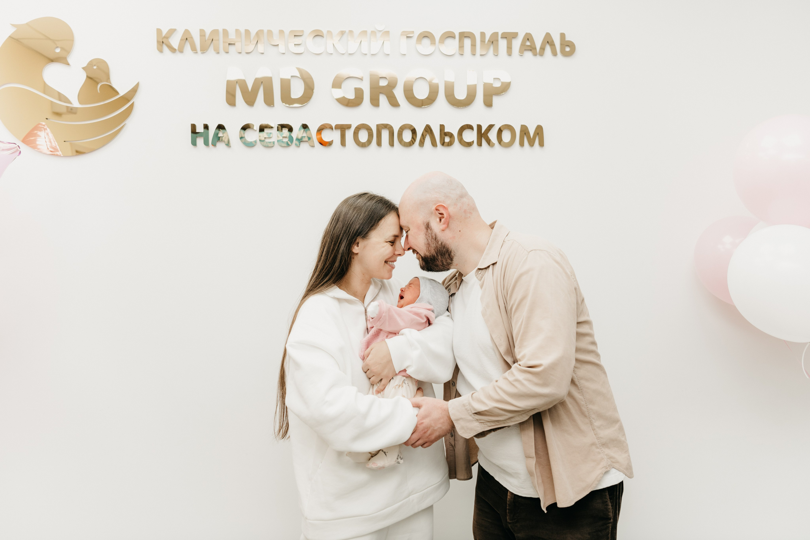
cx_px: 405
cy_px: 270
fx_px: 787
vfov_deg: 37.9
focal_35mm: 35
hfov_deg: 54.4
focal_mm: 35
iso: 250
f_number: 4
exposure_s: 1/160
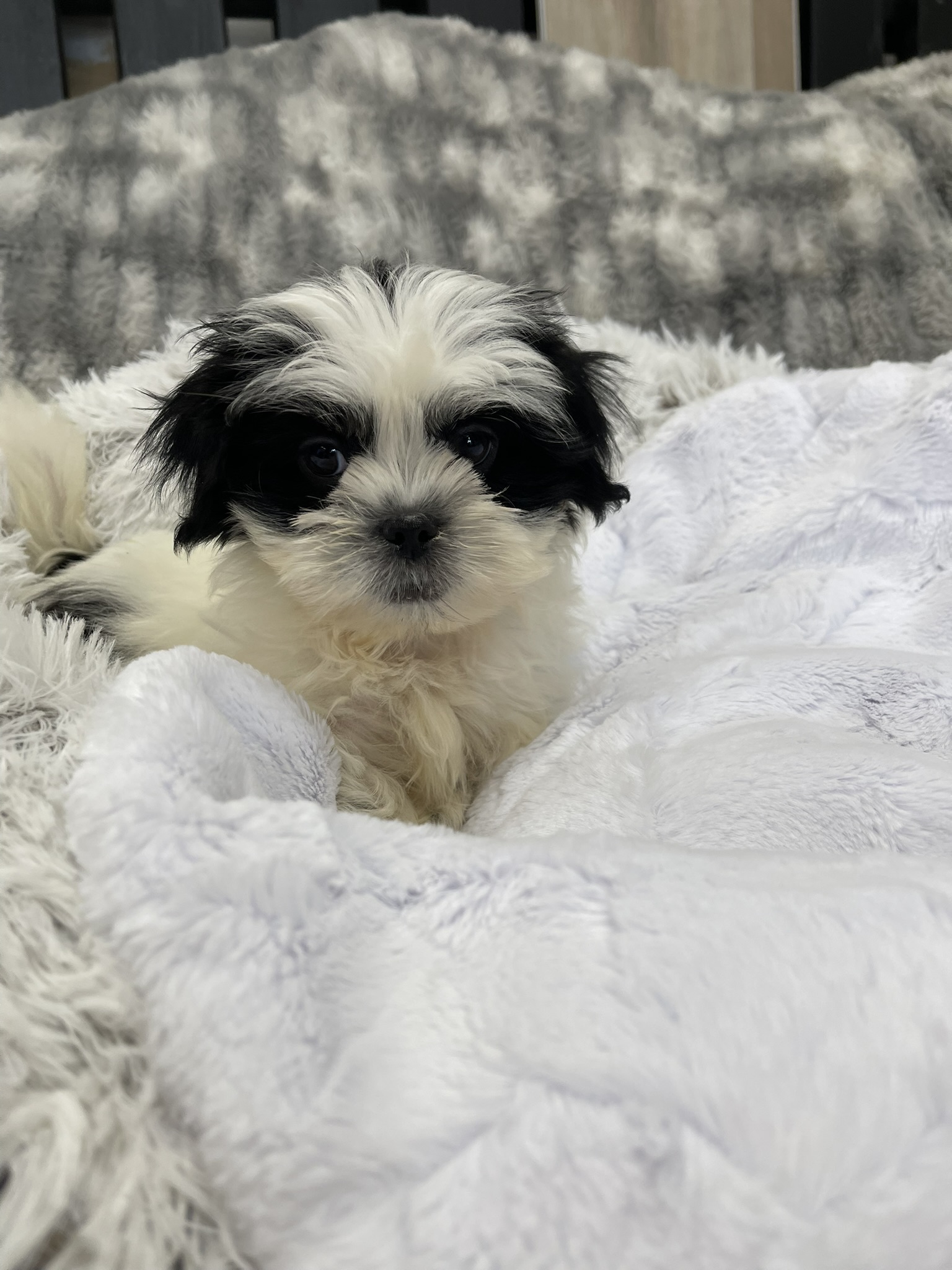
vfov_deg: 69.4
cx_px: 476
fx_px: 917
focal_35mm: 25
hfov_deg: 54.9
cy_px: 635
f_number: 1.6
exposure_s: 1/120
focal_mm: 5.1
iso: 80
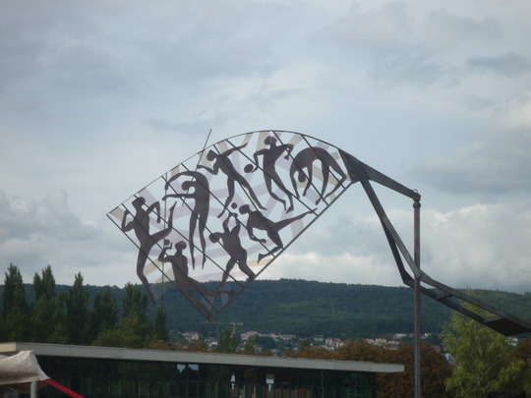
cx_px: 266
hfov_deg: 19.6
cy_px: 199
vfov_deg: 14.8
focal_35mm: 100
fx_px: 1534
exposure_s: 1/500
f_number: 5.6
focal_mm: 17.6
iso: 100
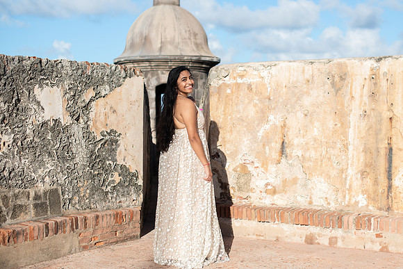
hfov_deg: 33.4
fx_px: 669
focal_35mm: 60
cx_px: 237
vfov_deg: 22.7
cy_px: 124
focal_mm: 50
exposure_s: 1/2500
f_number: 2.8
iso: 100
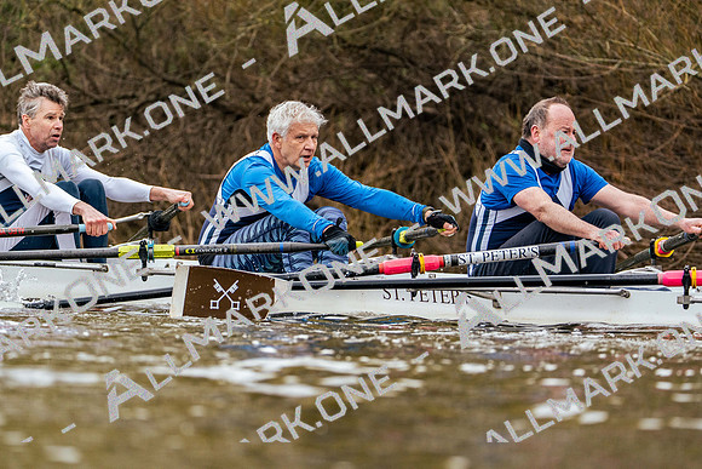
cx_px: 351
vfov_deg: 3.9
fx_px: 6885
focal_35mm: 353
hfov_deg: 5.8
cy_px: 234
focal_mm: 353
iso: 2000
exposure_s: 1/2000
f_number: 6.3
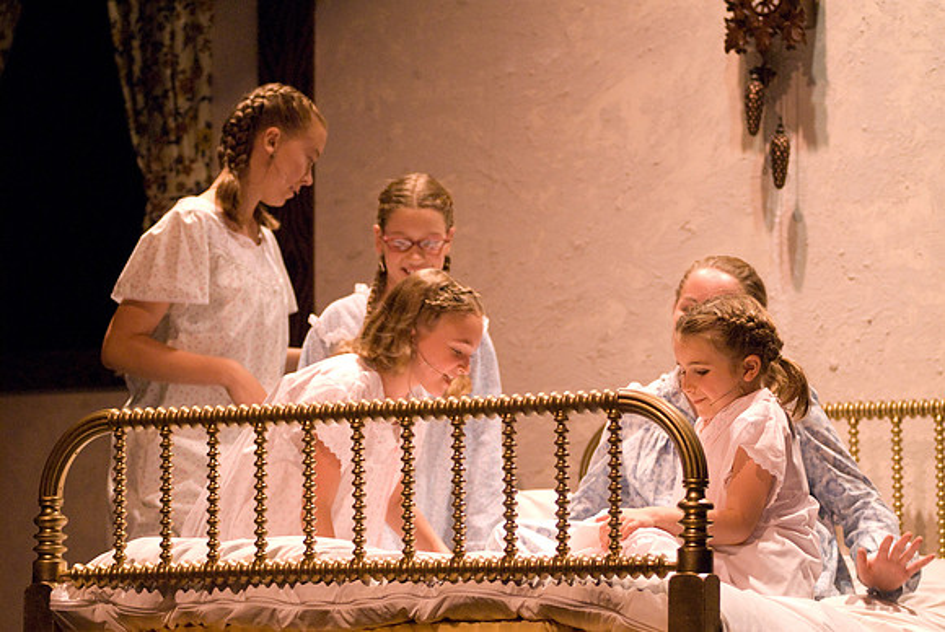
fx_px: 3941
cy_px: 316
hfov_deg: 13.7
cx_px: 472
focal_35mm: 150
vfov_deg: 9.2
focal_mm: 100
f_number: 2.8
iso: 1600
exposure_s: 1/125
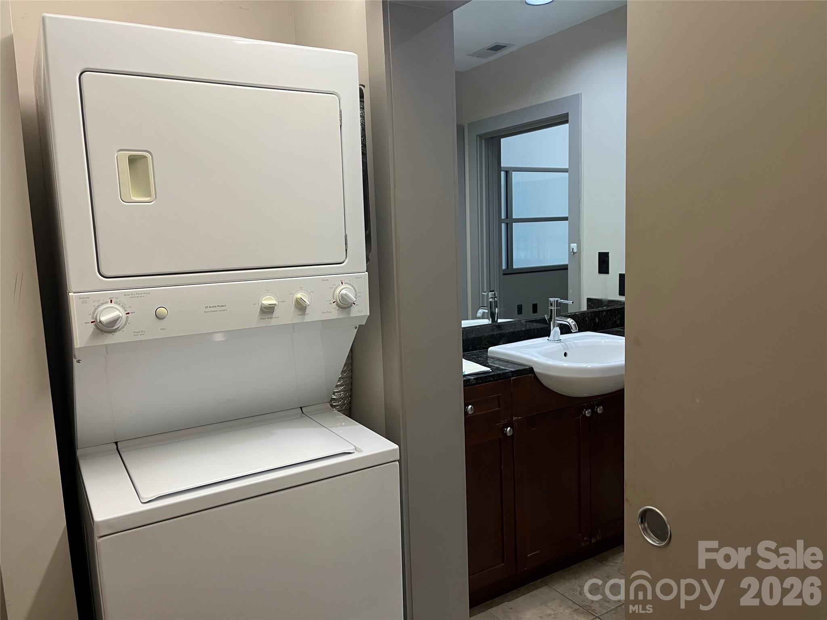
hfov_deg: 67.3
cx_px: 414
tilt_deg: -7.2
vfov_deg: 53.1
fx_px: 621
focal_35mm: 26
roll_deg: +2.5
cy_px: 310
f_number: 1.6
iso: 80
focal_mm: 5.1
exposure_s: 1/60
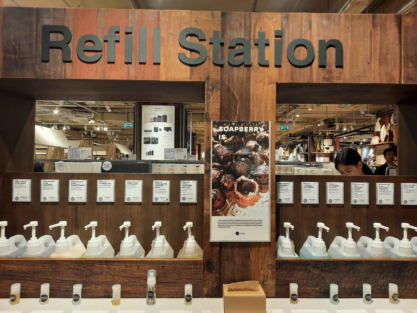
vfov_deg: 54.9
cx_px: 208
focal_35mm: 25
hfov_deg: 69.4
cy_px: 156
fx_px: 301
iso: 64
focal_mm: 4.6
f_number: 2
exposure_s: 1/50
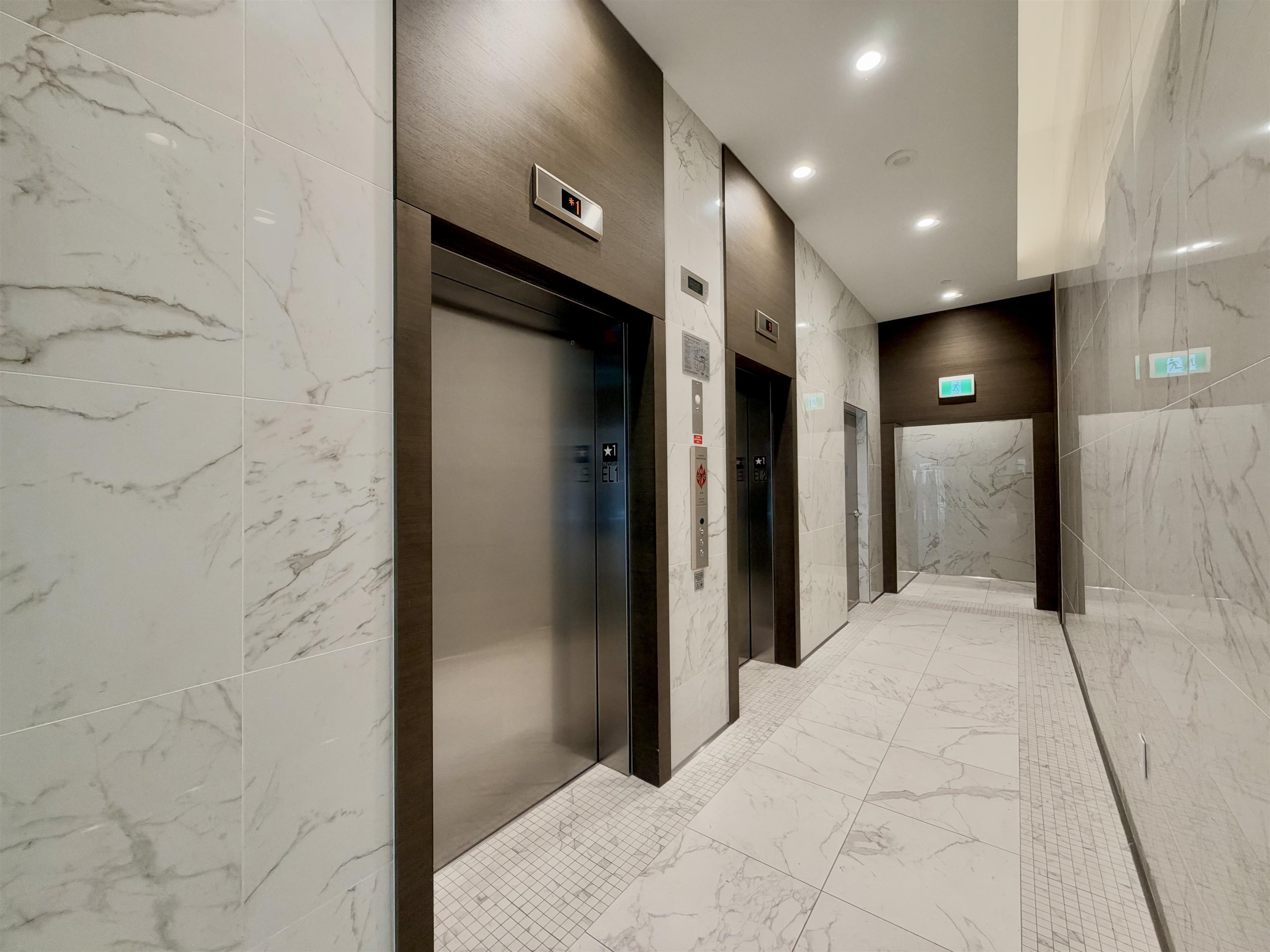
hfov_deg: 102.1
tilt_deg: +1.2
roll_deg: +0.6
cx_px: 635
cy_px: 476
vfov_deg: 85.7
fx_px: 514
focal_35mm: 14
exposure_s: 1/60
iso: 200
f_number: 2.2
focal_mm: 2.22
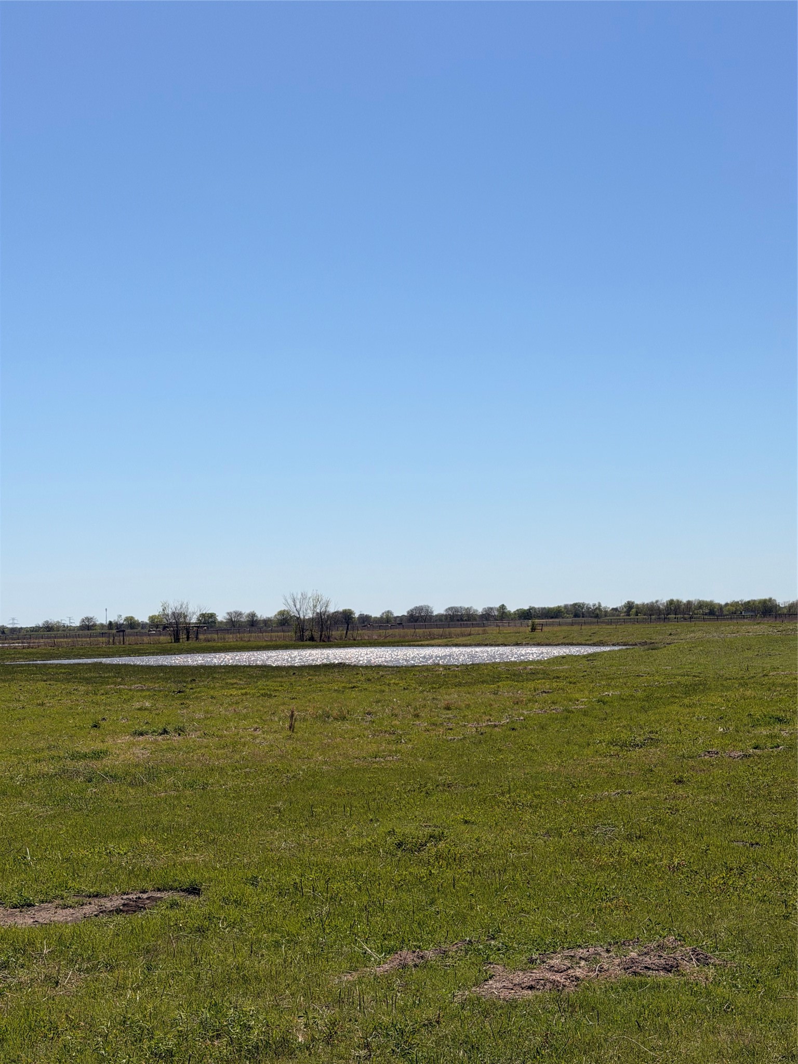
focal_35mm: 48
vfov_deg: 39.7
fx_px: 1475
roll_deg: +0.8
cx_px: 399
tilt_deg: +2.6
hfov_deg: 30.3
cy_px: 532
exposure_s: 1/13333
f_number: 1.78
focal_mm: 6.76
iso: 80
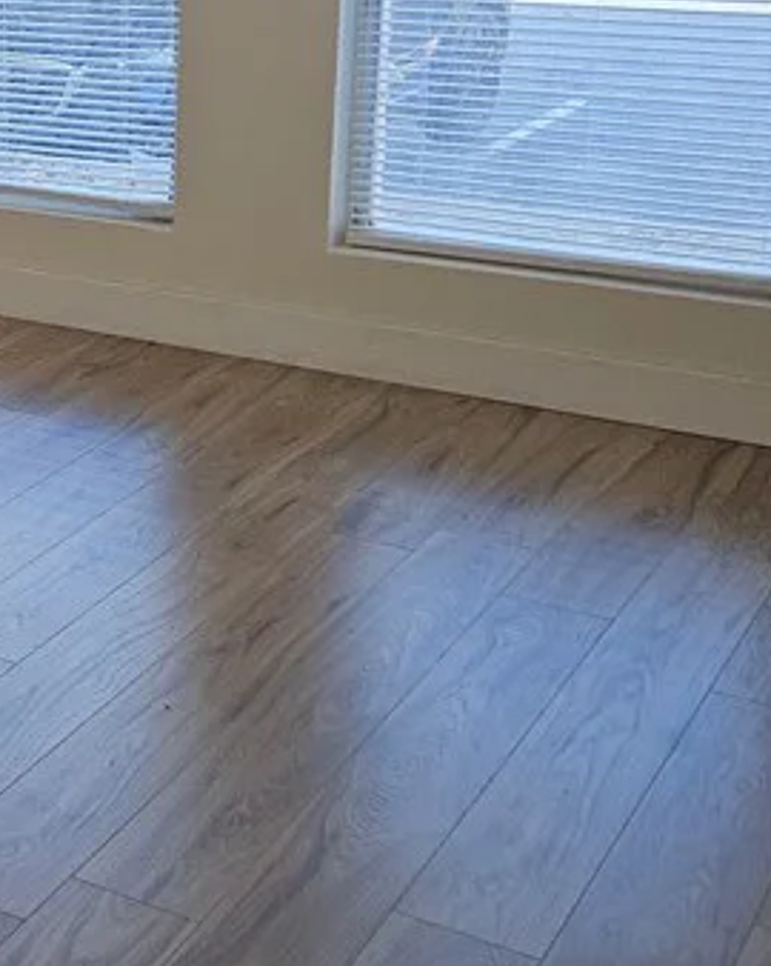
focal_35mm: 68
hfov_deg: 20.4
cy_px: 300
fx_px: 1941
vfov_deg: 27.7
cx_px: -248
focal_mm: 5.4
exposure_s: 1/125
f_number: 1.8
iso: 25
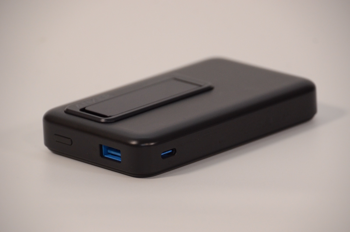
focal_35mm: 450
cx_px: 175
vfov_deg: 3.0
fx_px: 4365
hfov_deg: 4.6
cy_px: 116
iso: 1600
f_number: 6.3
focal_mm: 300
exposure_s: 1/125
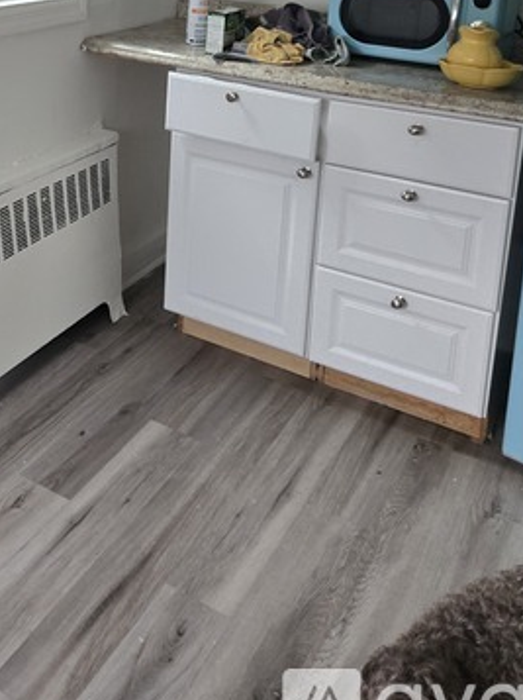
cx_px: 110
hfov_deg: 32.7
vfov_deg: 41.1
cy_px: 93
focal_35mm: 43
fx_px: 868
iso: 500
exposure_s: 1/120
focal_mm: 5.4
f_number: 1.8
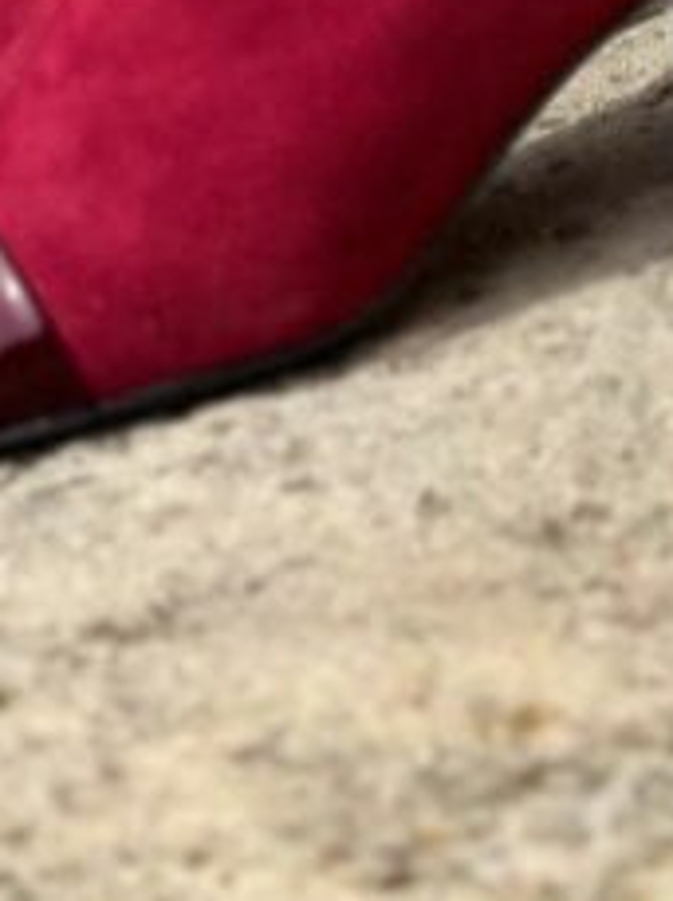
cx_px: 338
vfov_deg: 8.6
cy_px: -1062
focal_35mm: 215
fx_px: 5589
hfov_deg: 6.9
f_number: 1.78
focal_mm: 6.86
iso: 100
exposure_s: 1/4367
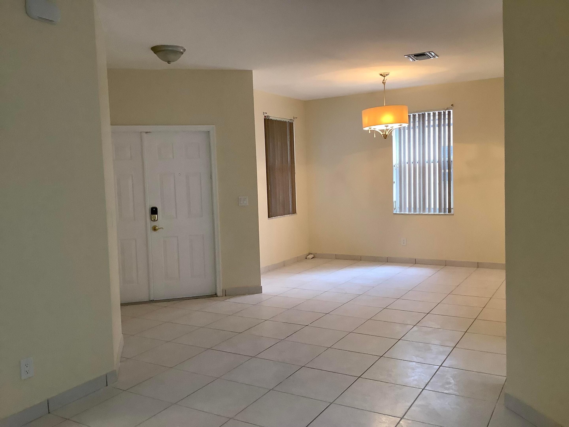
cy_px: 214
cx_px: 284
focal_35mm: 31
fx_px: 510
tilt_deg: -4.8
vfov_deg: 45.4
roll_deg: +1.1
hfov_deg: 58.4
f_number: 2.4
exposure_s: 1/60
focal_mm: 3.3
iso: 160
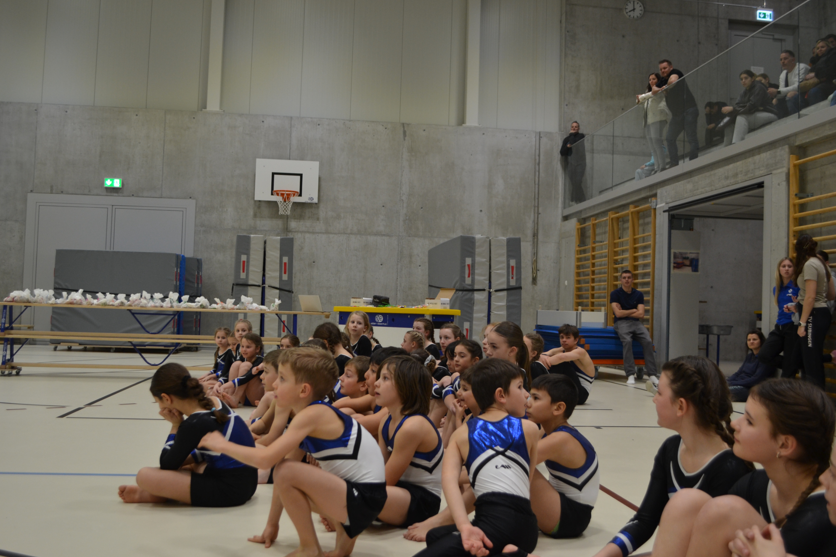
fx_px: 789
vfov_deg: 38.9
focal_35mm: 34
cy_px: 276
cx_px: 420
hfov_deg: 55.8
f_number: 4
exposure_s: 1/60
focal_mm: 22
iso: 400
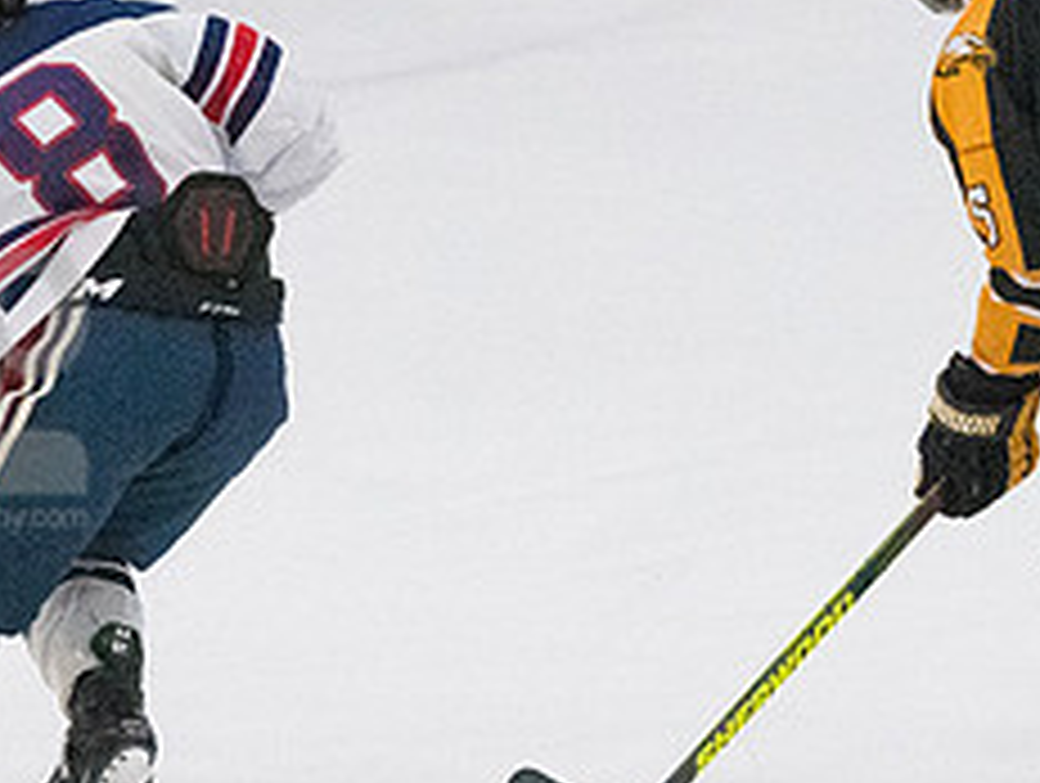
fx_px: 17392
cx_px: -50
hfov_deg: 3.4
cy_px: 374
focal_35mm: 578
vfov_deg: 2.6
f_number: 5
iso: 8000
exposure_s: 1/1600
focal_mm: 160
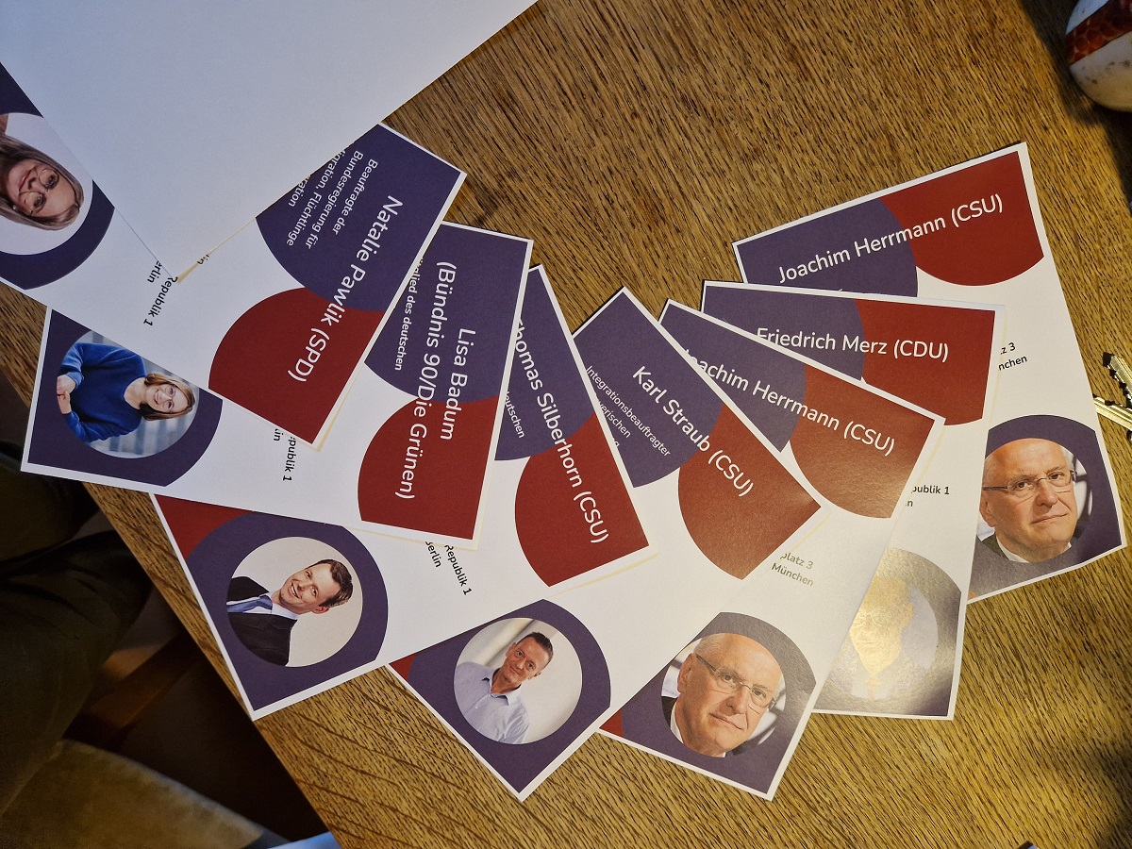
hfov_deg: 73.9
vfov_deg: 58.9
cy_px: 424
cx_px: 566
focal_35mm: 23
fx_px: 752
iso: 400
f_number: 1.8
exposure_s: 1/100
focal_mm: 5.4
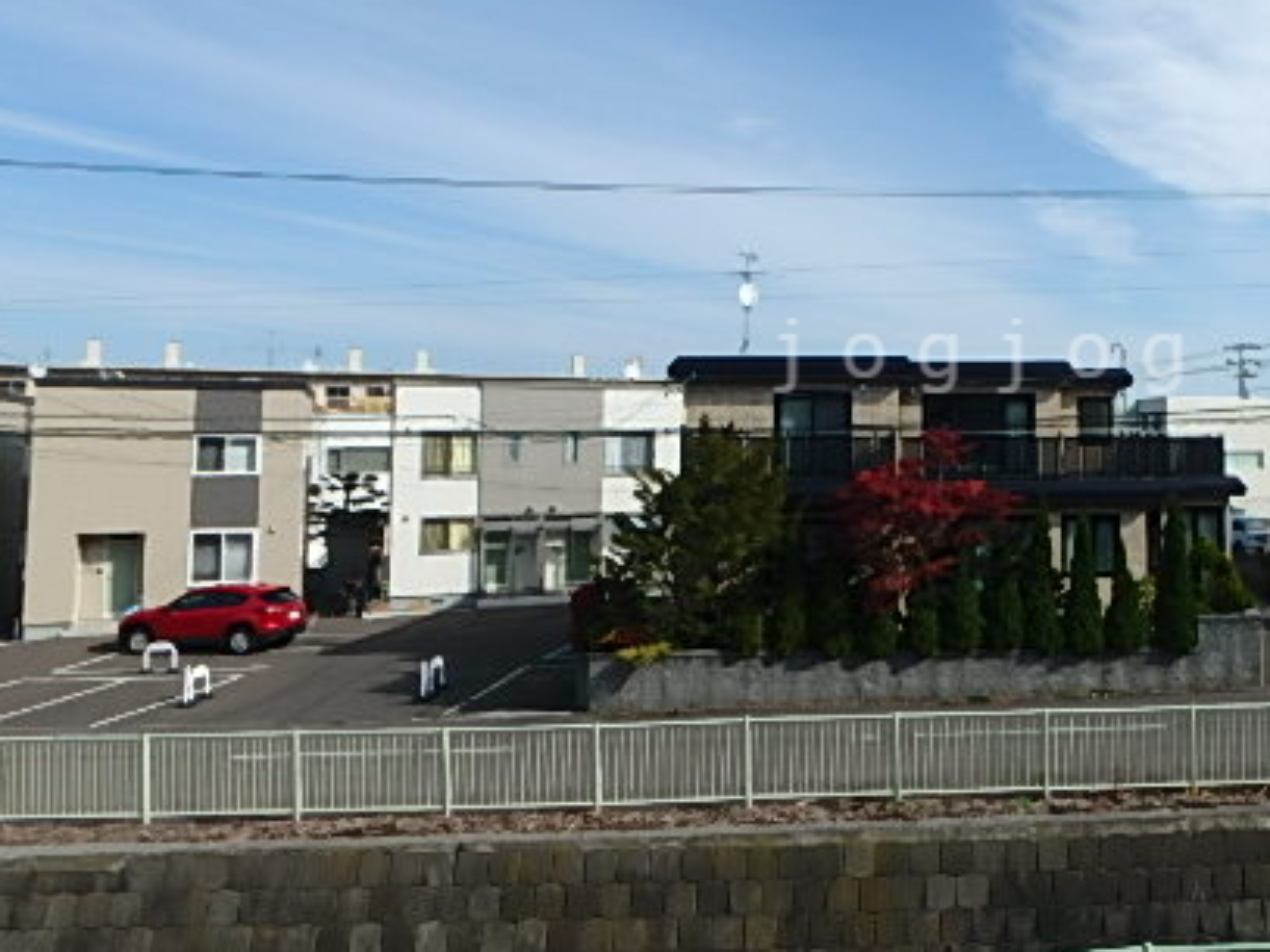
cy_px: 356
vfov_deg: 42.6
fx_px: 1210
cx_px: 986
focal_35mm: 33
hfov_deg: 52.4
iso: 125
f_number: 6
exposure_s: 1/500
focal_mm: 3.7
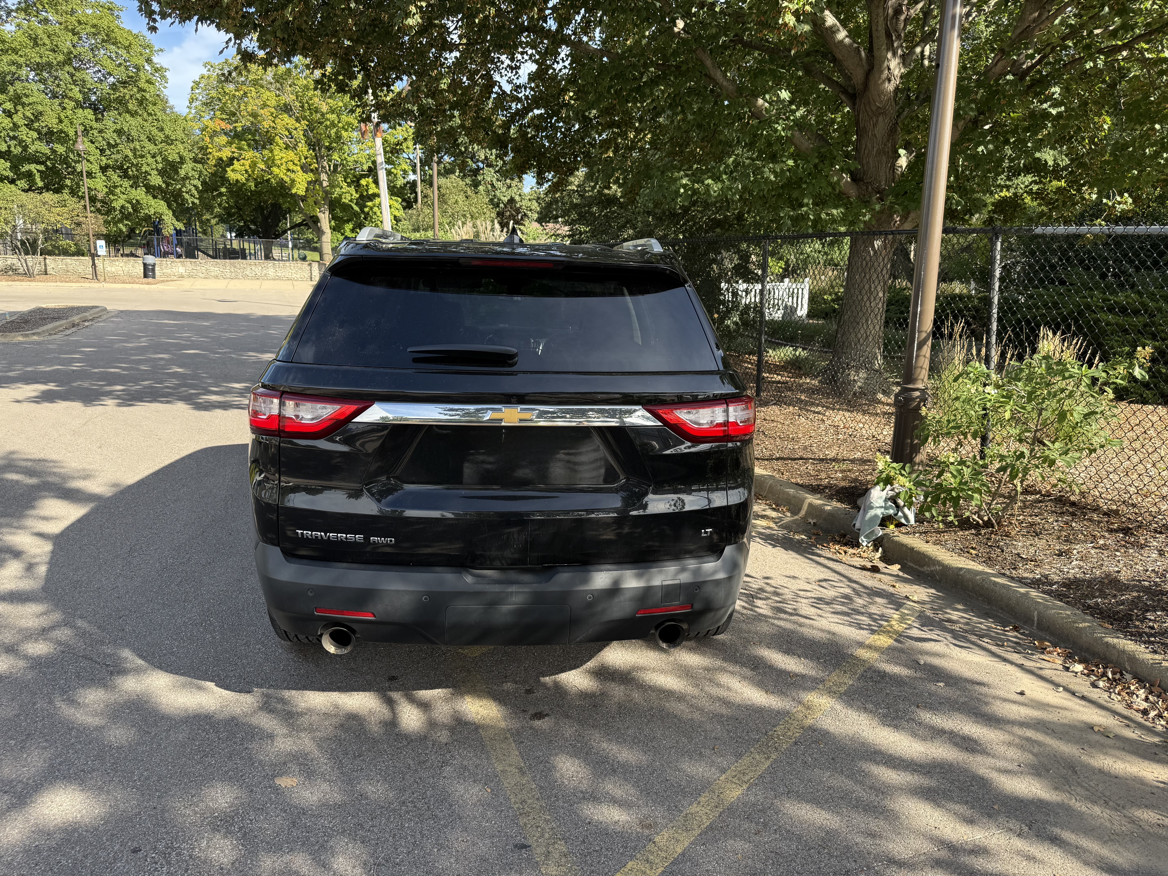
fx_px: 810
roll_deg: -0.4
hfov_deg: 71.6
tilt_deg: -11.5
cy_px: 438
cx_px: 584
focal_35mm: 24
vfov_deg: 56.8
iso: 80
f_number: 1.78
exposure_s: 1/992
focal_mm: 6.76
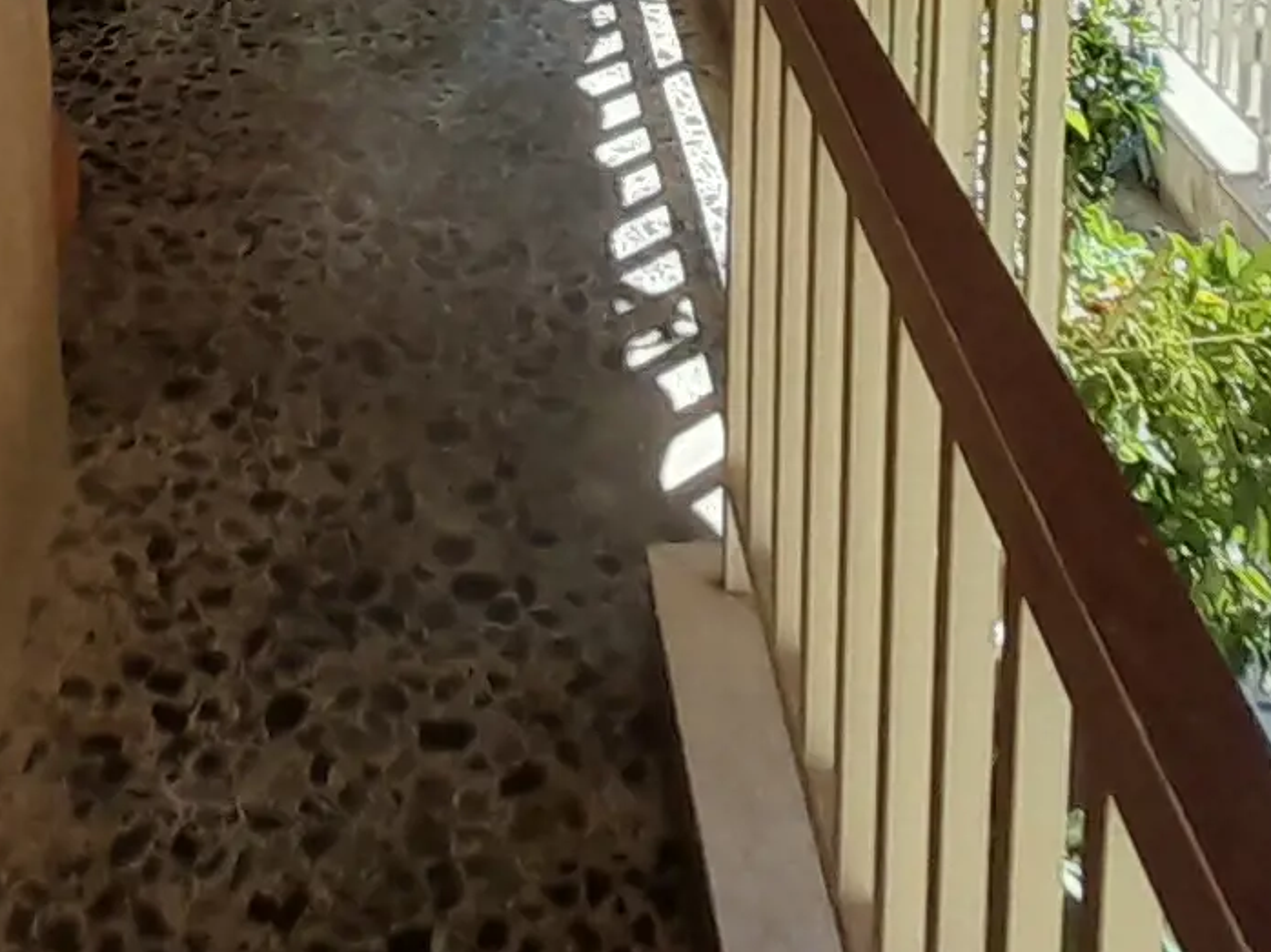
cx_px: 439
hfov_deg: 39.3
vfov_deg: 22.7
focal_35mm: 48
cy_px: -592
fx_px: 1762
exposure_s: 1/468
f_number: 2.2
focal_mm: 1.13
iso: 40
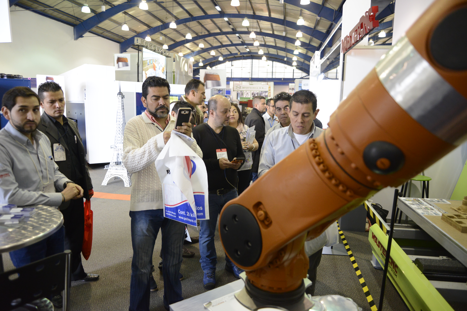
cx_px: 234
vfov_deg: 53.2
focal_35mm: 24
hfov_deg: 73.7
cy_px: 156
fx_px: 311
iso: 2800
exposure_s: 1/125
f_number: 3.5
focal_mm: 24
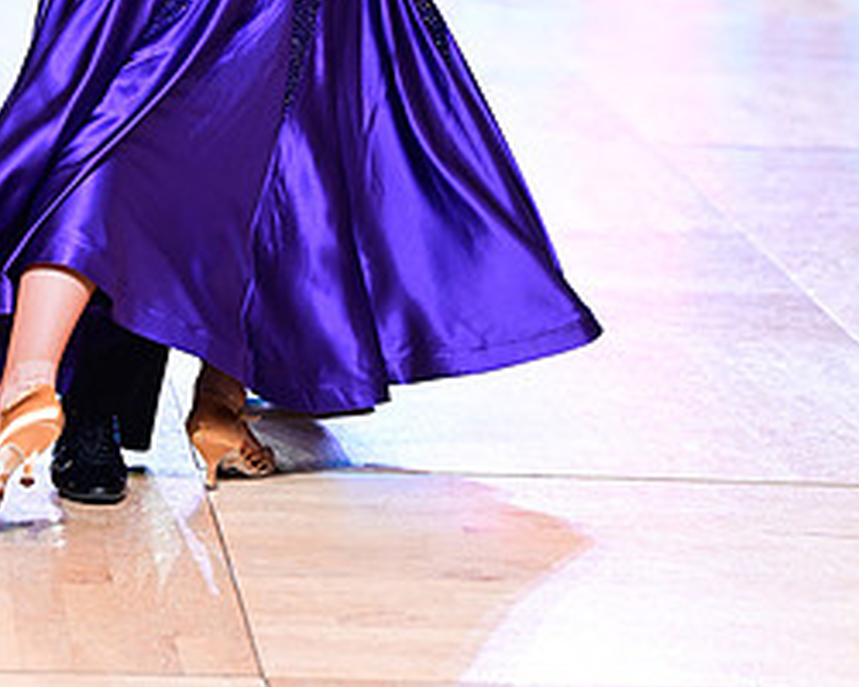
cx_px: 244
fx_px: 5085
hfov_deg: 9.6
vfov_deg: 7.6
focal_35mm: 200
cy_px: -264
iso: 2000
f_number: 2.8
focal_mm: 92
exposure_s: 1/500
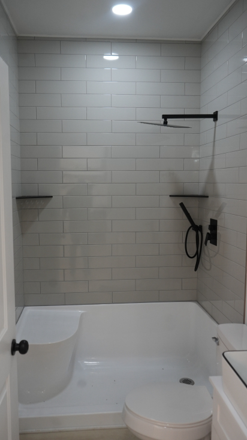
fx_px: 350
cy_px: 219
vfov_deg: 64.3
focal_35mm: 30
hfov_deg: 38.9
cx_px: 112
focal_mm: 28
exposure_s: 1/160
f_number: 4
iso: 1000
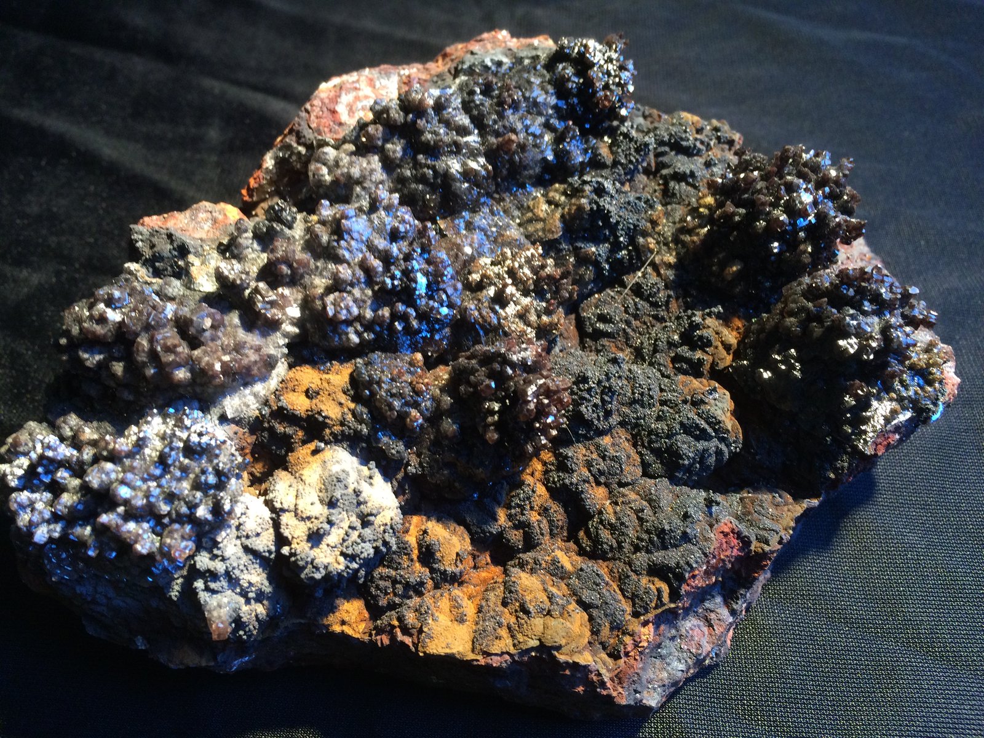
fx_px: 824
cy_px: 369
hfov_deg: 61.7
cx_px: 492
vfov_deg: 48.2
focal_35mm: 29
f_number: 2.2
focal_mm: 4.15
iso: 160
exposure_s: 1/30
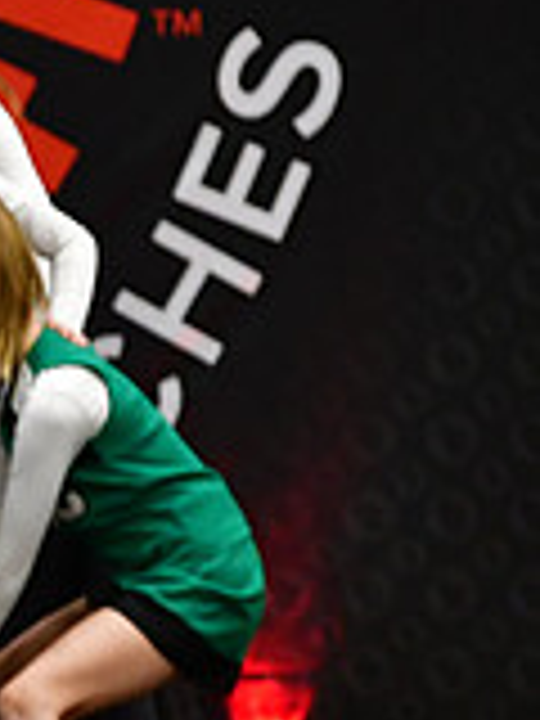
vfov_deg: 2.5
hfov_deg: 1.8
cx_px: -760
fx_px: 16785
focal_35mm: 807
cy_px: 371
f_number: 2.8
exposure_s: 1/800
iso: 4000
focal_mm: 155
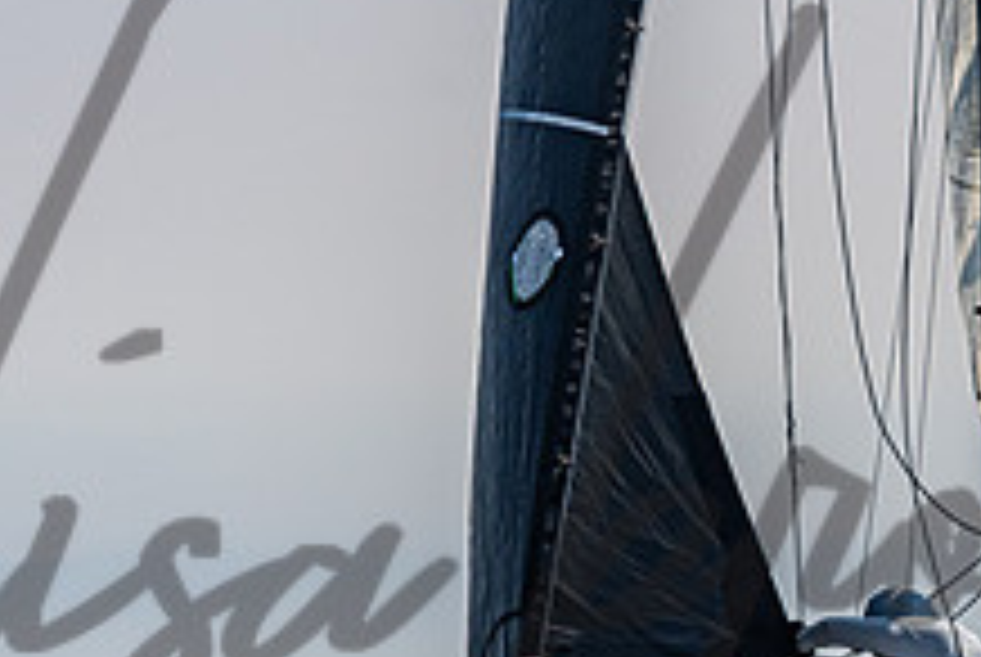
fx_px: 18800
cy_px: 676
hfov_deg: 3.0
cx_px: 912
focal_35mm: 689
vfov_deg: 2.0
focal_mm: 210
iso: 400
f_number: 8
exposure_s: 1/2500
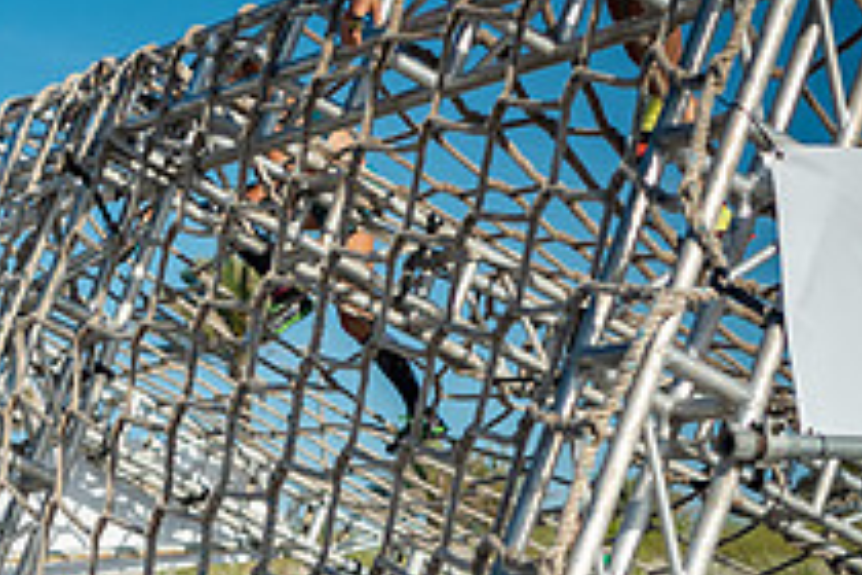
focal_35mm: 127
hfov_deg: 15.6
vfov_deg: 10.7
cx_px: -119
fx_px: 3041
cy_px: 491
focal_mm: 46
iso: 400
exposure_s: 1/4000
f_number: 2.8
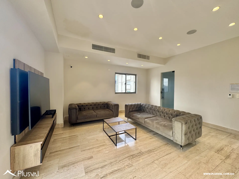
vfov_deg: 85.7
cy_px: 90
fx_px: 97
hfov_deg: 102.1
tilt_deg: -1.9
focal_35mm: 14
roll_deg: -0.8
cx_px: 120
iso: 40
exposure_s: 1/99
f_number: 2.2
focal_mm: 2.22
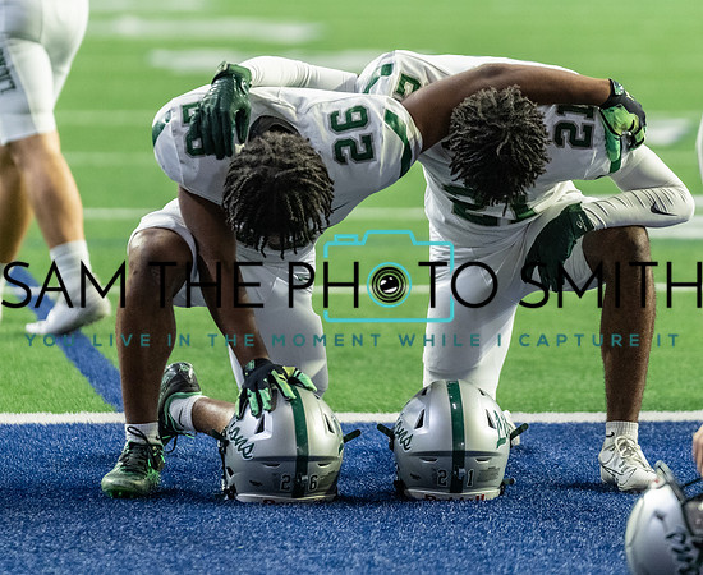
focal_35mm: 329
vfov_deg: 4.8
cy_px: 176
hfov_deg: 5.8
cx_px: 386
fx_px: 6910
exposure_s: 1/320
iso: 3200
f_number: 2.8
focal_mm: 200
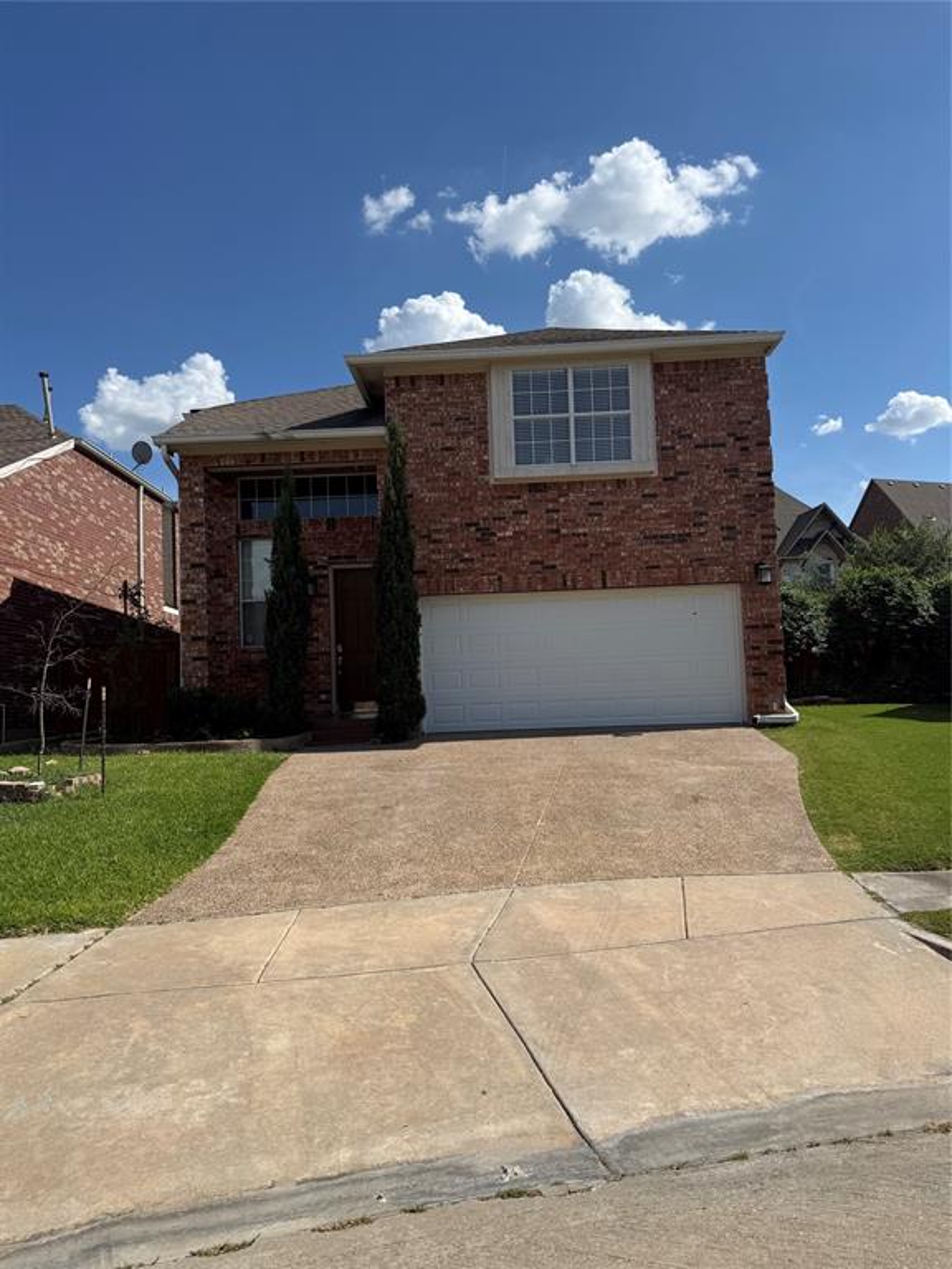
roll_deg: +1.8
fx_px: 880
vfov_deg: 71.6
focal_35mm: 24
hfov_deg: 56.8
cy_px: 634
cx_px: 476
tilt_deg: +5.5
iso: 80
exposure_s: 1/6711
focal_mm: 6.76
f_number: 1.78
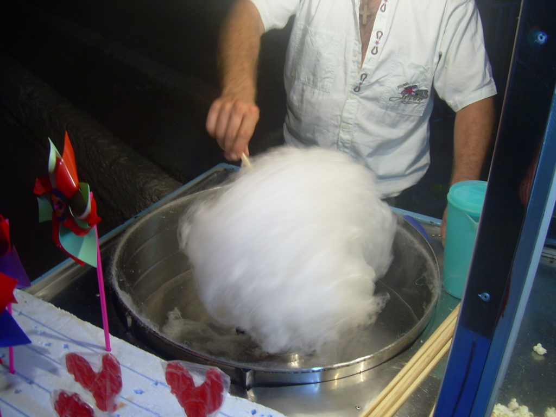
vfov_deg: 37.7
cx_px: 278
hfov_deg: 49.0
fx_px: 610
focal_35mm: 38
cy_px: 208
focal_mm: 6.3
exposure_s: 1/17.8
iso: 50
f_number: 2.8
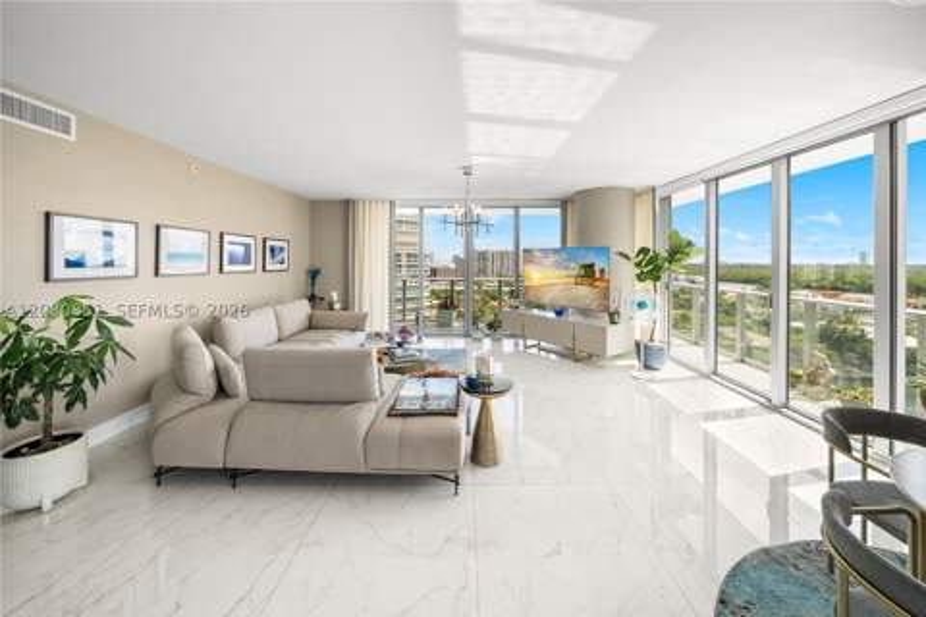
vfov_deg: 90.0
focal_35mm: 12
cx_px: 463
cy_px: 308
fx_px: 309
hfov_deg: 112.6
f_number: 8
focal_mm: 12
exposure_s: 1/160
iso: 400
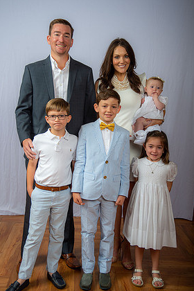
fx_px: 364
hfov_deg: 29.9
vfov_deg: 43.6
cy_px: 144
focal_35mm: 45
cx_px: 96
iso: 250
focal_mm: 42
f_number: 6.3
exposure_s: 1/200
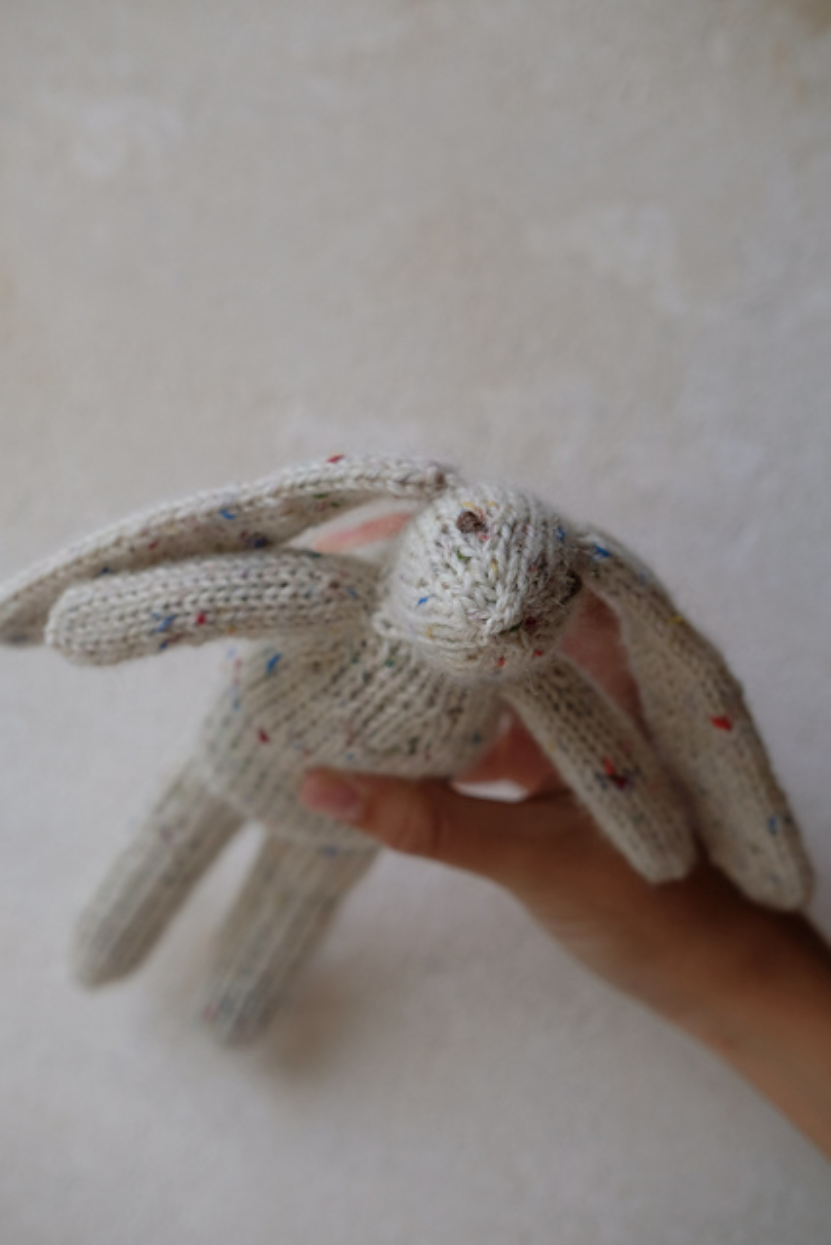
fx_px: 1834
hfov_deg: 25.5
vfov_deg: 37.5
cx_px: 416
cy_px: 622
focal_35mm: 53
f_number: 4
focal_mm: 35
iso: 200
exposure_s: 1/170
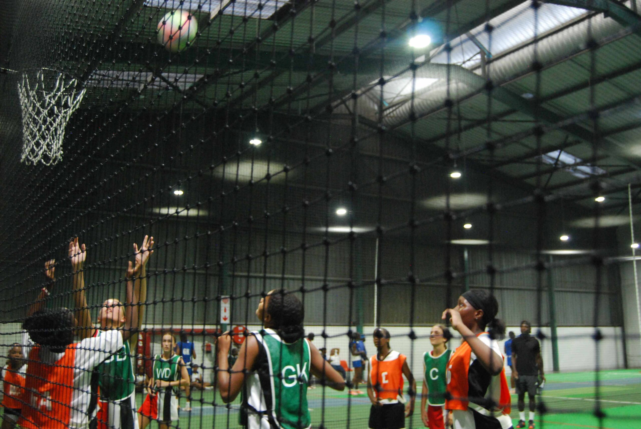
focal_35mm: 39
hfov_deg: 49.5
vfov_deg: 34.3
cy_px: 214
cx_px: 320
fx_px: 695
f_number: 4
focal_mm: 26
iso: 1600
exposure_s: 1/60
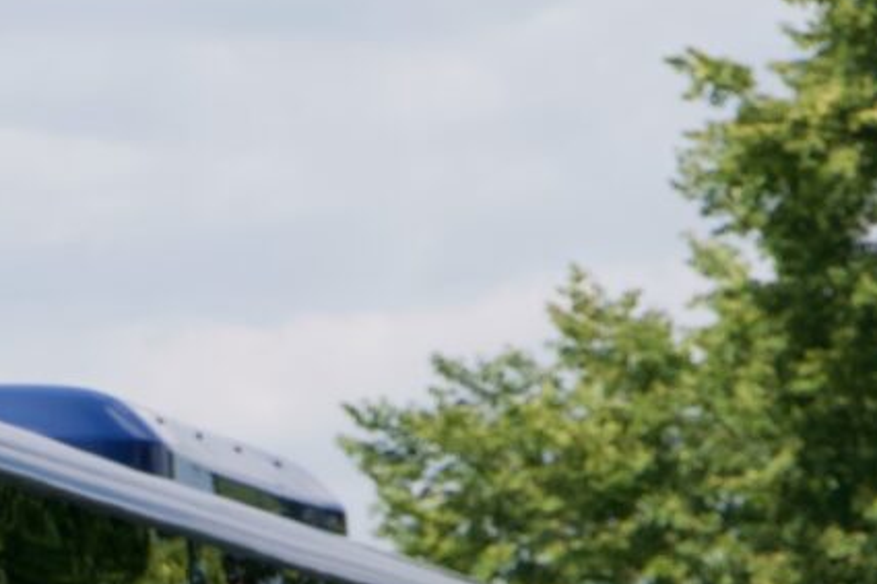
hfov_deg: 4.9
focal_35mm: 422
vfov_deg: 3.2
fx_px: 10276
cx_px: -283
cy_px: 1604
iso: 400
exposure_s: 1/640
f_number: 8
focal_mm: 70
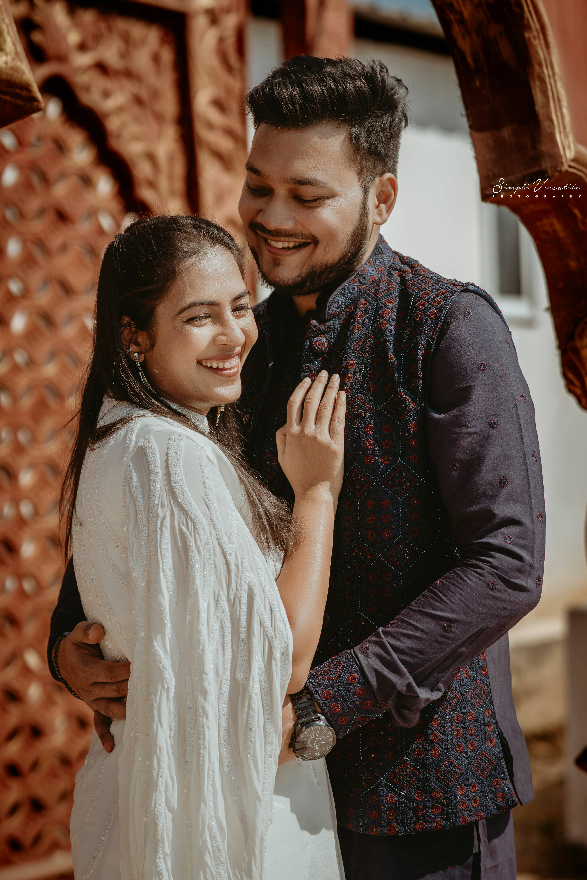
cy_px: 432
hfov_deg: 15.4
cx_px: 289
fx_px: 2177
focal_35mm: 89
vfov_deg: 22.9
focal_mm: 85
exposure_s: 1/2000
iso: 100
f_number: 2.8
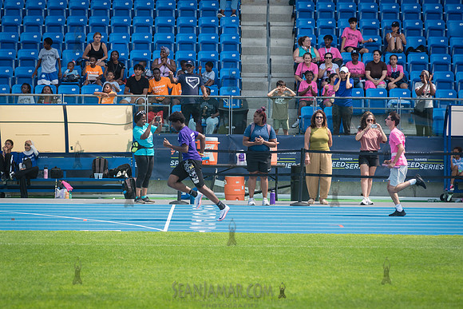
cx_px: 220
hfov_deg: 8.9
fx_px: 2988
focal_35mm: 232
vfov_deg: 5.9
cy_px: 171
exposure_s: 1/800
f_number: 5
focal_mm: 185
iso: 160
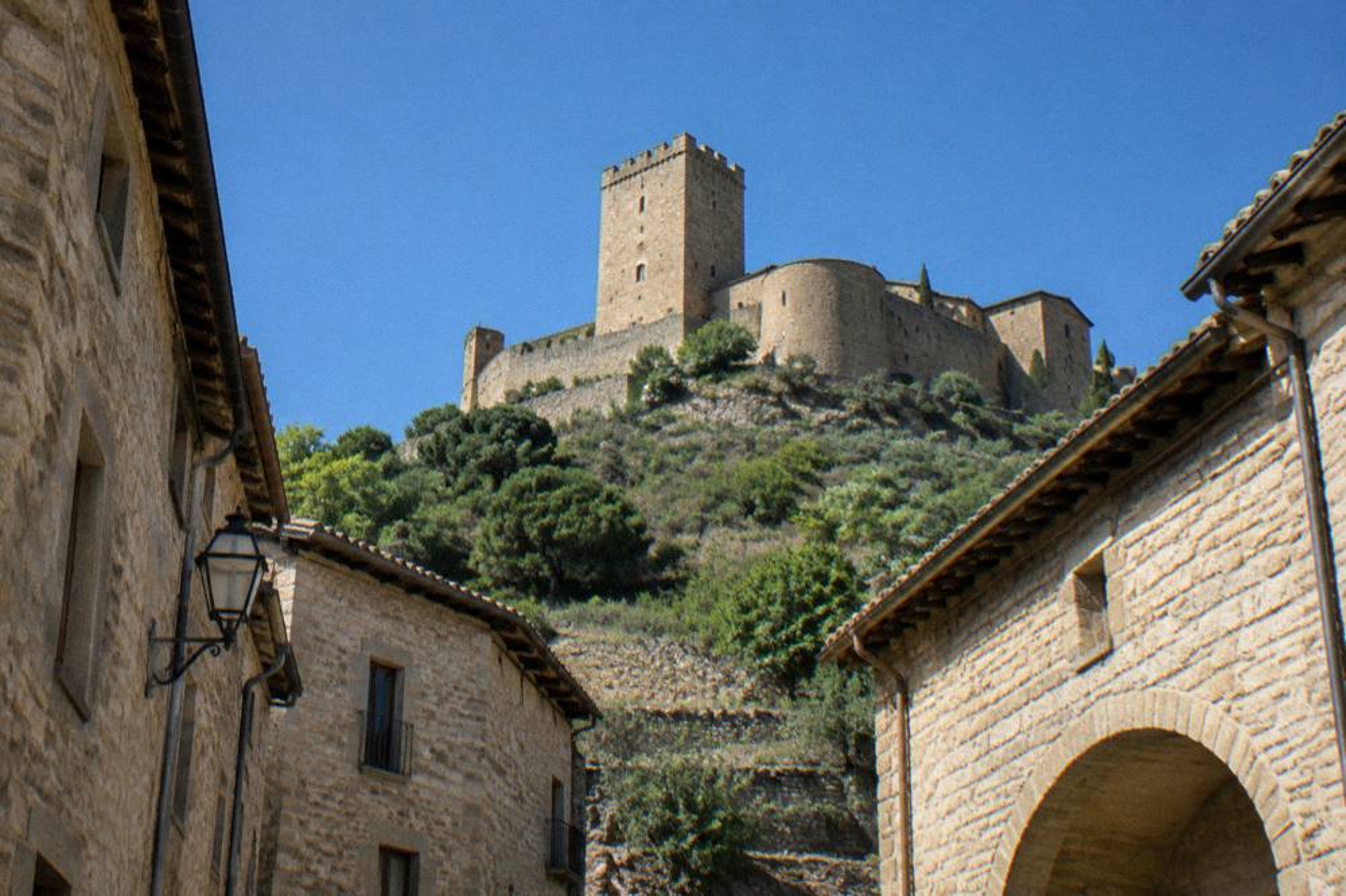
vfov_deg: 37.8
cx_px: 673
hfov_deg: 54.5
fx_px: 1308
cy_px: 448
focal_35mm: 35
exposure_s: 1/400
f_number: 9
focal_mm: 35
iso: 500
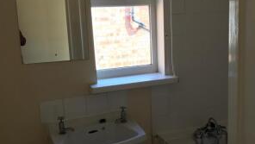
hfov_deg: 45.4
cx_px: 134
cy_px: 73
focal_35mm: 45
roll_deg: +2.6
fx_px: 304
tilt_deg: -11.0
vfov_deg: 26.6
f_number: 1.8
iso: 25
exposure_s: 1/100
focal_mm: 3.99
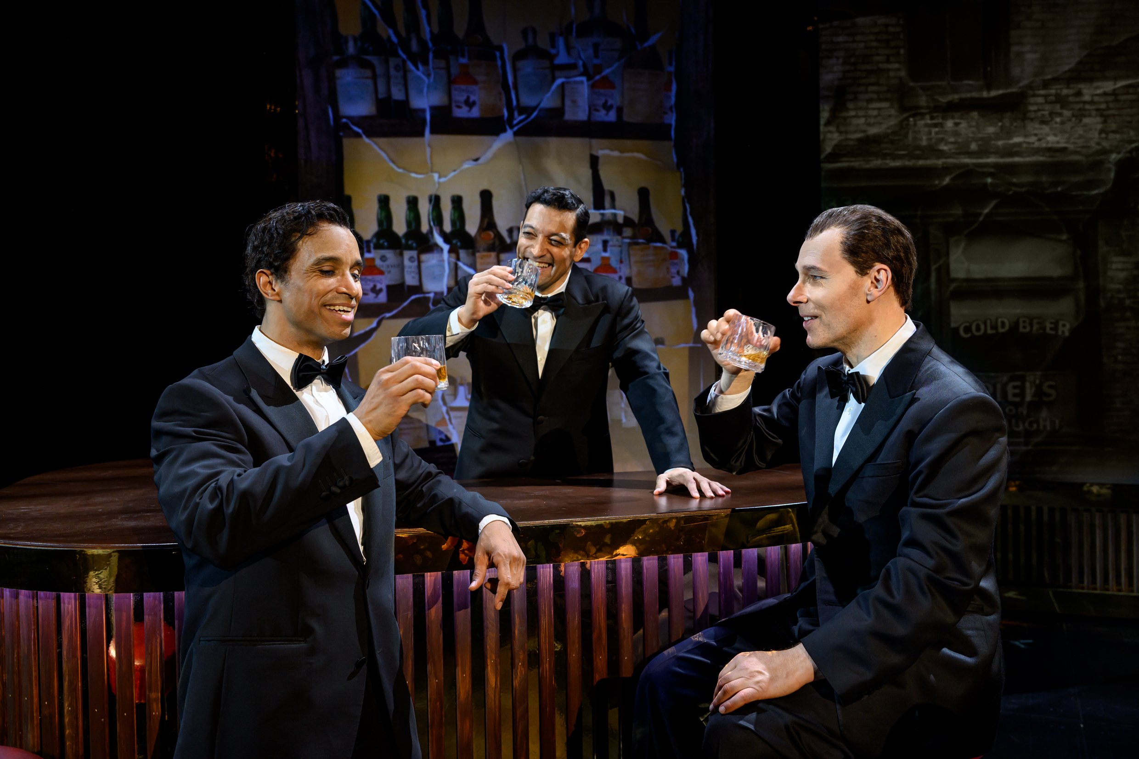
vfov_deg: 43.0
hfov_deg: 61.1
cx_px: 570
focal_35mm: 30
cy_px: 380
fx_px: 965
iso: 1000
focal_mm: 30.5
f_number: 4
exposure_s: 1/100
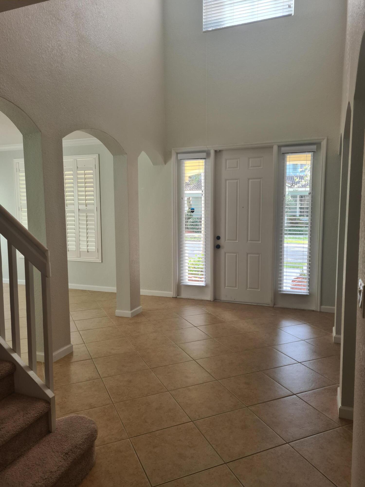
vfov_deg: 67.3
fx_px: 366
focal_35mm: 26
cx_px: 182
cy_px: 244
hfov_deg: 53.1
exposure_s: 1/120
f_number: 1.8
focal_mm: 5.4
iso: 64
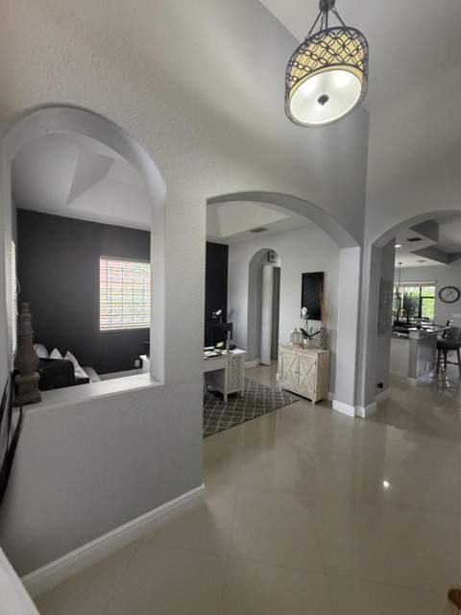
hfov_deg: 85.7
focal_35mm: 14
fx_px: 249
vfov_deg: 102.1
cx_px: 230
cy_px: 308
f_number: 2.2
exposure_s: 1/60
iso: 160
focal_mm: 2.22
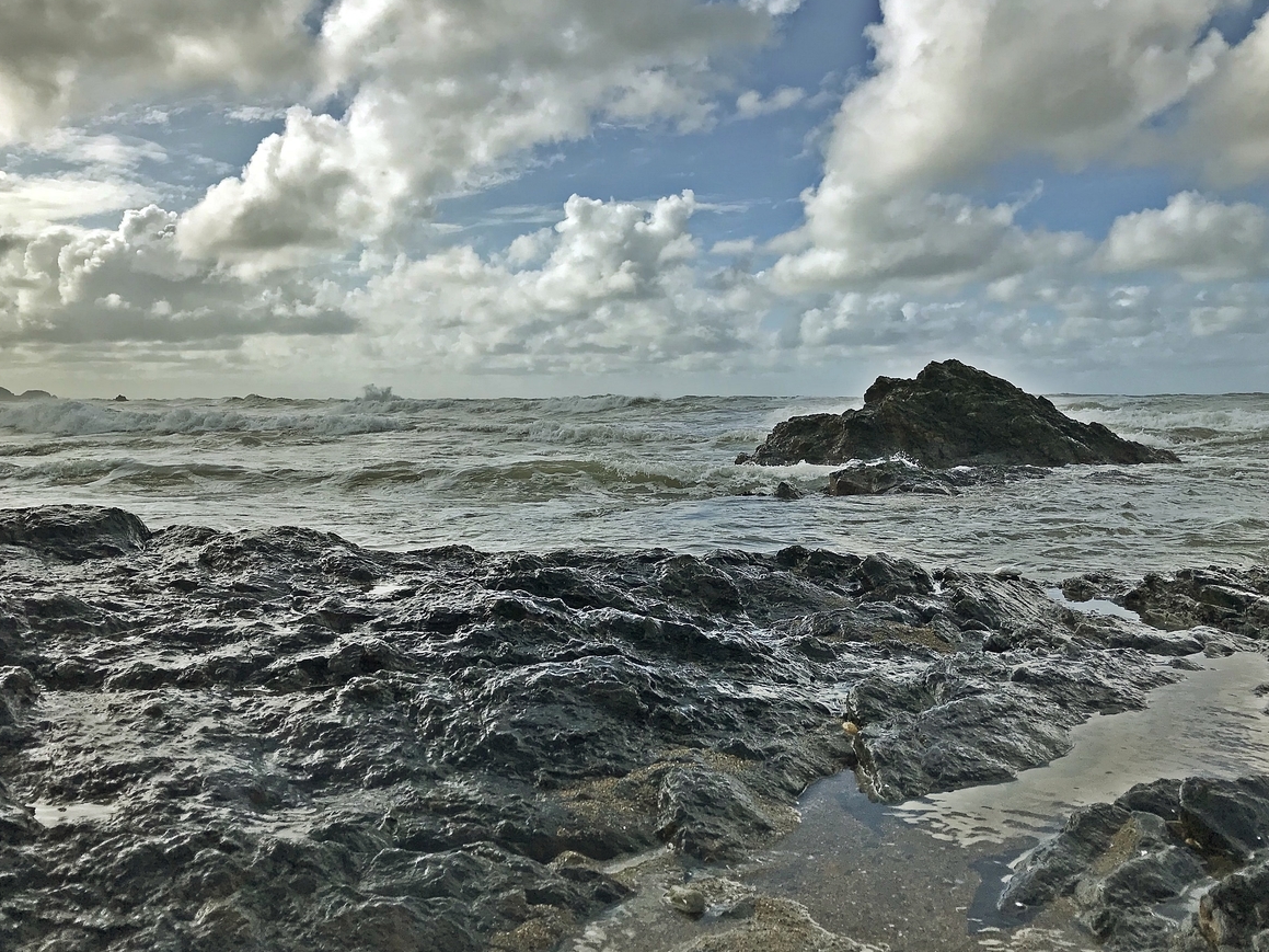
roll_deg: +0.4
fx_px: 1063
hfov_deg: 61.7
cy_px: 466
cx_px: 638
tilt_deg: -1.7
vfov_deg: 48.2
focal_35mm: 29
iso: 20
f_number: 1.8
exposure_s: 1/4808
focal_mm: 3.99
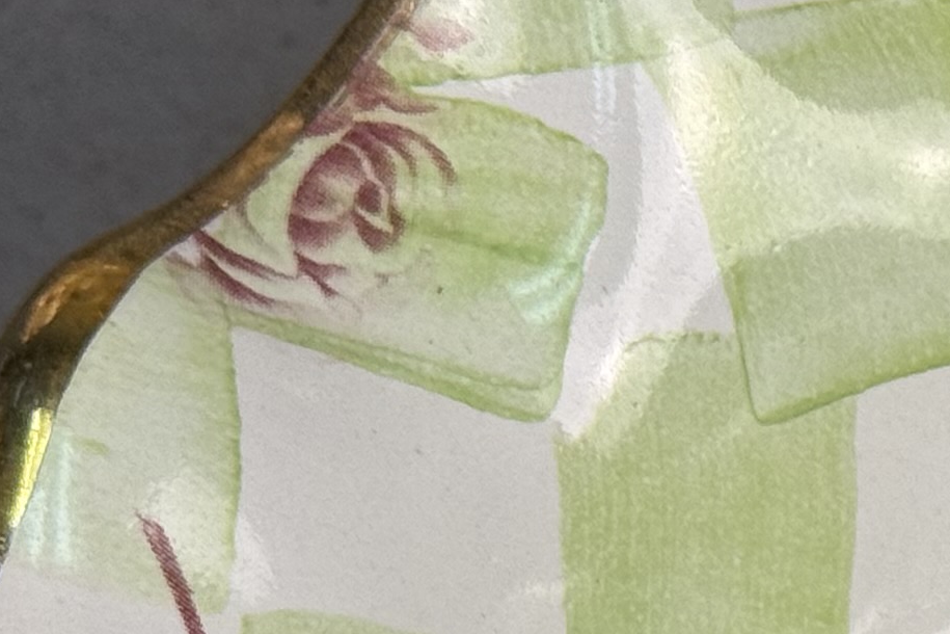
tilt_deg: -54.3
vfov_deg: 6.2
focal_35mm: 220
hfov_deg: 9.1
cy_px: 784
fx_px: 5805
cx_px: 1539
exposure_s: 1/142
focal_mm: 6.76
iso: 50
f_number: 1.78
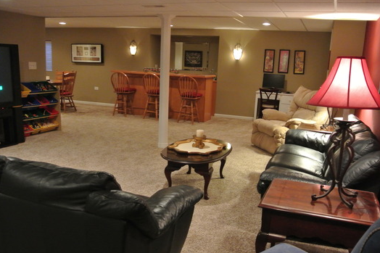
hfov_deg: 57.2
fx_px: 348
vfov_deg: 39.8
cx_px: 200
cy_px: 146
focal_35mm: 33
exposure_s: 1/15
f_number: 3.5
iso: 1100
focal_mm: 10
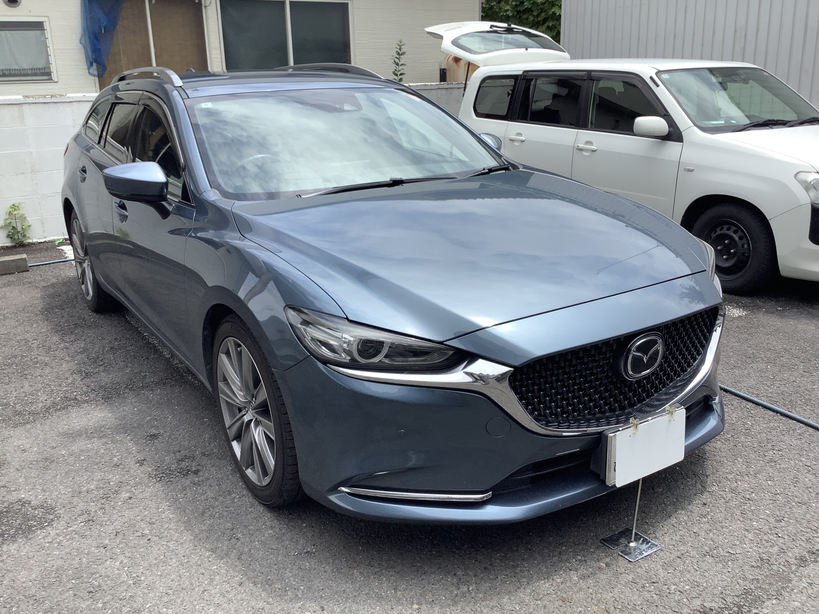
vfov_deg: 45.4
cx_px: 410
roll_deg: +0.7
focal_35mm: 31
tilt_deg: -17.4
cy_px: 307
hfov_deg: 58.4
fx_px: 733
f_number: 2.4
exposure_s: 1/994
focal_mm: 3.3
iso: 25
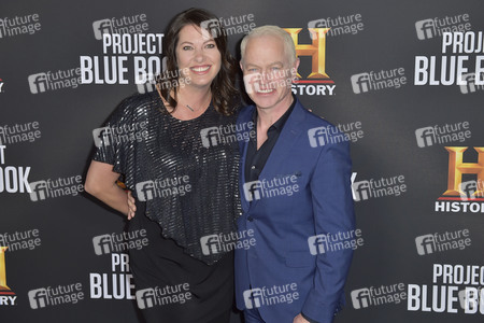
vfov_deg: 28.1
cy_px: 162
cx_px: 242
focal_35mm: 48
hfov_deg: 41.1
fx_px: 645
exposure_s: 1/250
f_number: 5.6
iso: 250
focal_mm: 48
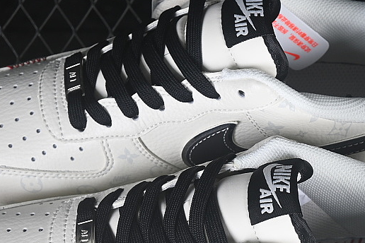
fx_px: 1592
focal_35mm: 157
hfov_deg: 13.1
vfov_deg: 8.7
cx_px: 202
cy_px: 200
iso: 160
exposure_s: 1/80
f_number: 7.1
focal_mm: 50
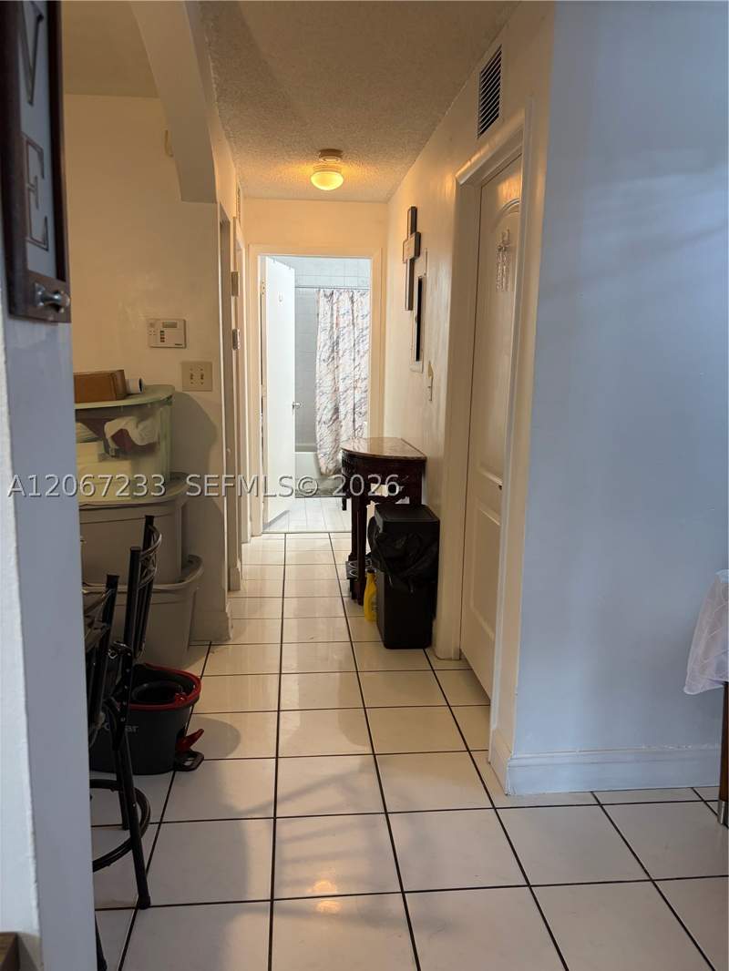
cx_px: 364
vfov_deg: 67.3
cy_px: 486
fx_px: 730
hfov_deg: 53.1
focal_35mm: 26
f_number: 1.6
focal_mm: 5.96
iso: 125
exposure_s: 1/60
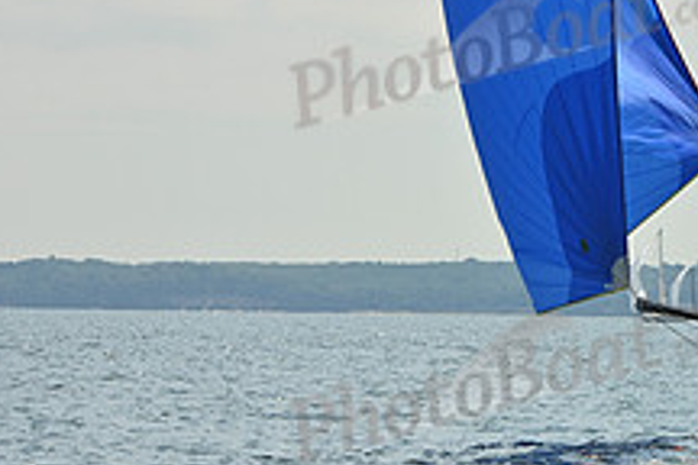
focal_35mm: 322
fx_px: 6243
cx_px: 915
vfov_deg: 4.3
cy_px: 166
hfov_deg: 6.3
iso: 320
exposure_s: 1/1250
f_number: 10
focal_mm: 120
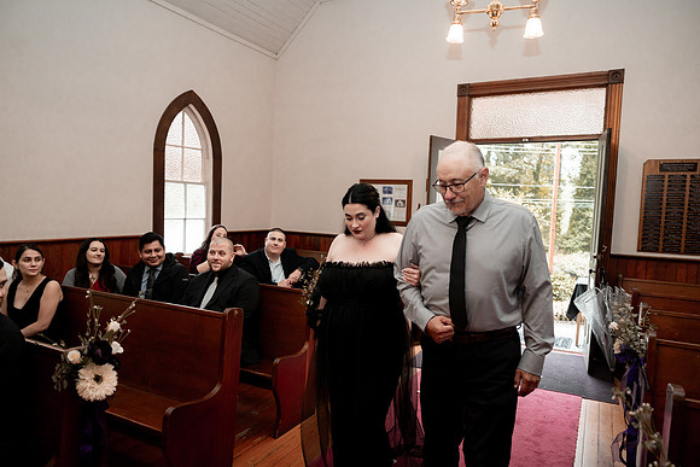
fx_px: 467
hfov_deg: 73.7
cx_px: 350
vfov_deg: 53.2
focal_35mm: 24
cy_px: 234
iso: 500
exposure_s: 1/250
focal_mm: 24
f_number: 2.8
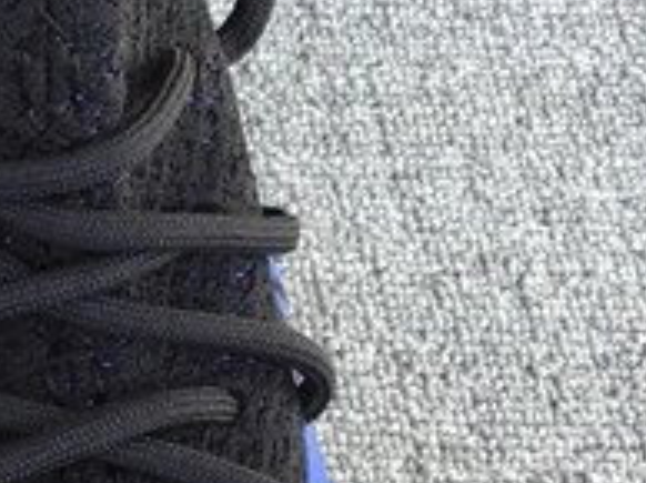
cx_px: -393
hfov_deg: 12.8
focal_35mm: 144
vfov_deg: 10.3
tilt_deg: -51.7
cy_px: 378
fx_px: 2684
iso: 25
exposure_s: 1/100
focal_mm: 3.3
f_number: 2.4
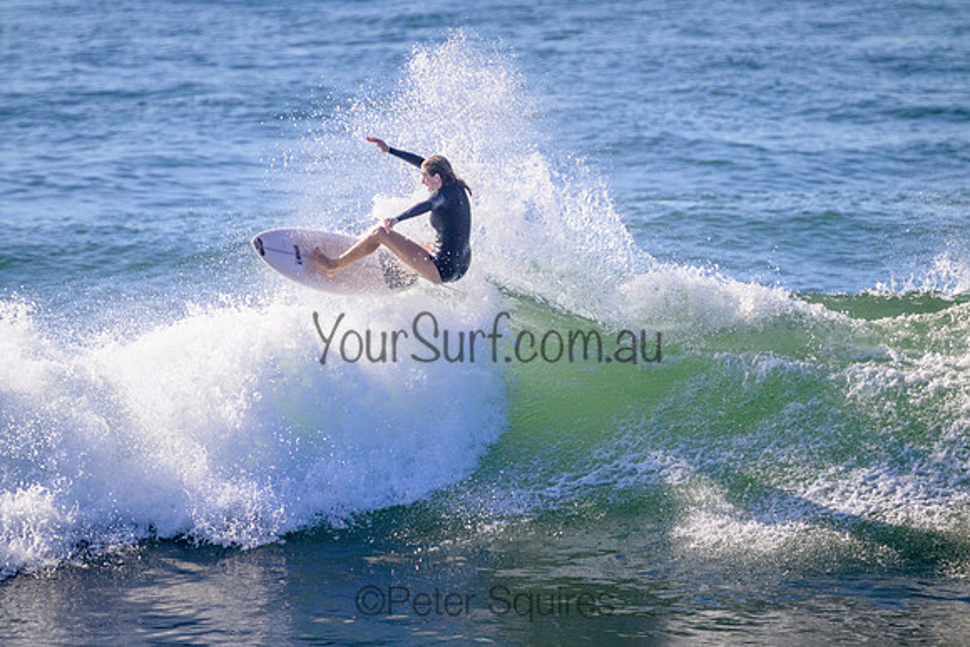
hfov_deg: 2.6
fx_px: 21560
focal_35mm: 800
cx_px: 485
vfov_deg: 1.7
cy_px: 324
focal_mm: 800
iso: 1000
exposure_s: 1/2000
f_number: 11
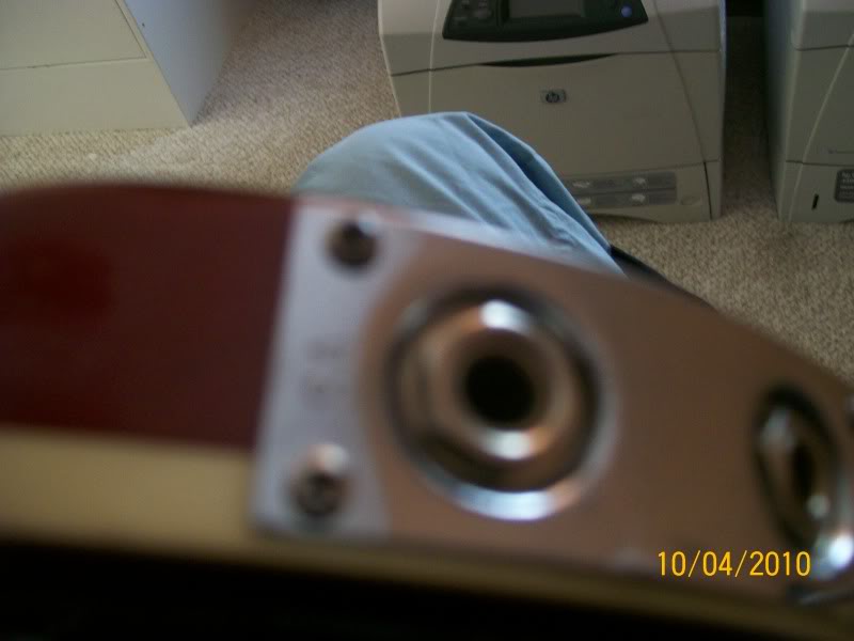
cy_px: 320
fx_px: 888
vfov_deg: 39.7
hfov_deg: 51.4
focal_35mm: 36
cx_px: 427
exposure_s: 1/8
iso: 160
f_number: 2.7
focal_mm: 6
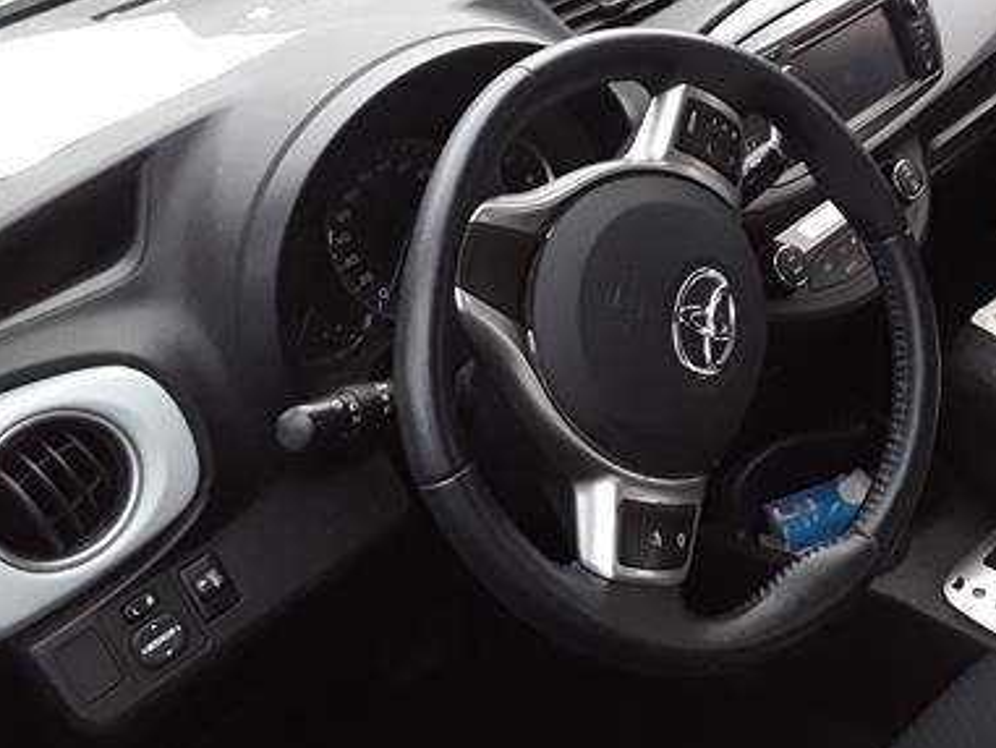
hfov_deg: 39.5
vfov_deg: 30.2
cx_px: 724
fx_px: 1353
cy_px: 157
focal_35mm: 47
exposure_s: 1/50
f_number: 1.9
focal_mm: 2.91
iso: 160
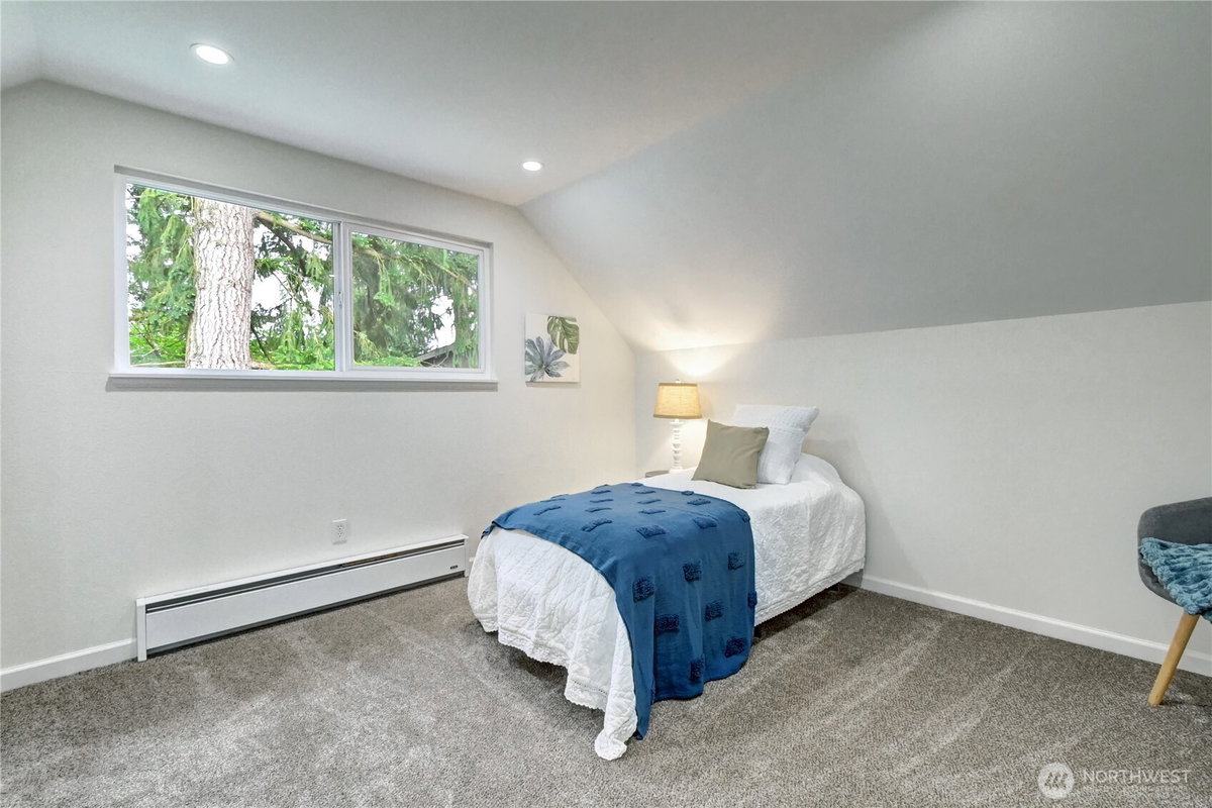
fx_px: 505
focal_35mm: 15
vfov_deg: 77.3
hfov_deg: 100.4
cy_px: 404
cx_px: 606
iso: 3200
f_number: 11
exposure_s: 1/4
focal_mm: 10
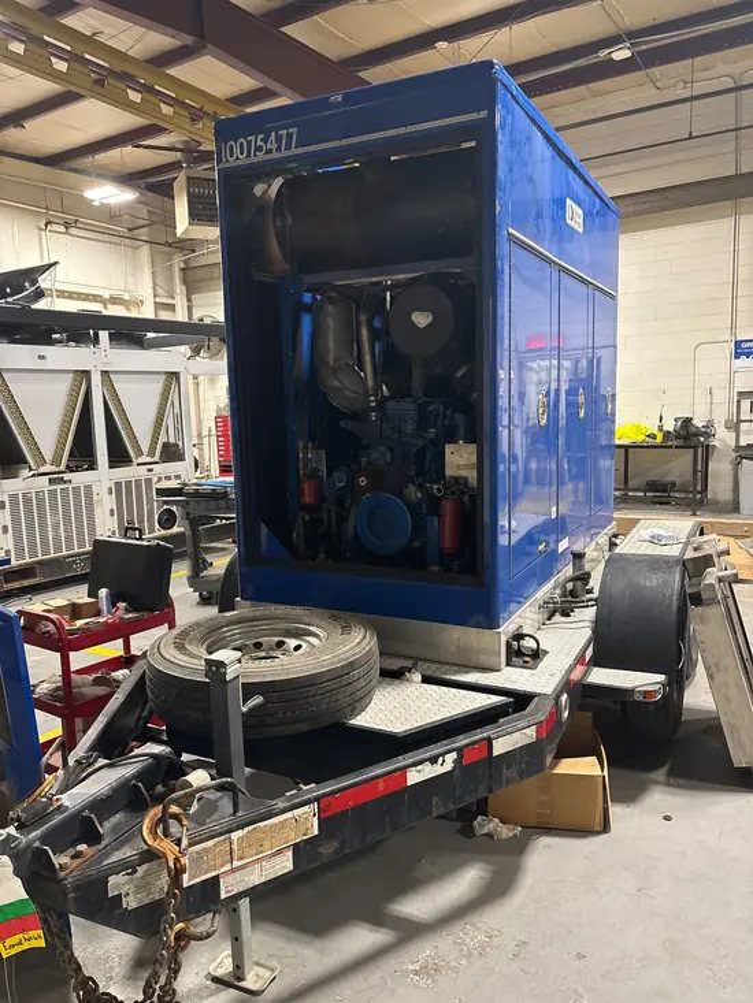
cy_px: 502
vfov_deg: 67.3
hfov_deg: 53.1
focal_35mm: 26
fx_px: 754
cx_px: 376
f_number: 1.6
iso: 400
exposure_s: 1/60
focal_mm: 5.96
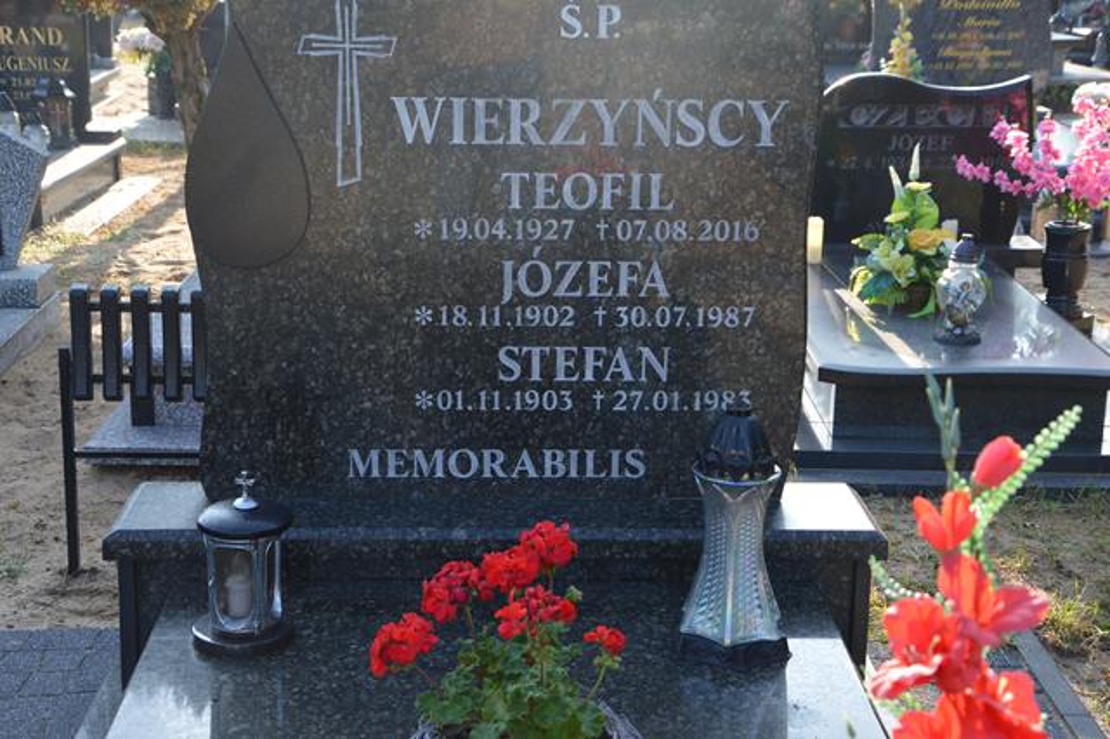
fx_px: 1757
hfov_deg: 35.1
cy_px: 370
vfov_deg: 23.8
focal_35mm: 57
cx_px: 555
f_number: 5.6
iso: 180
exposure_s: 1/125
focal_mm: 38
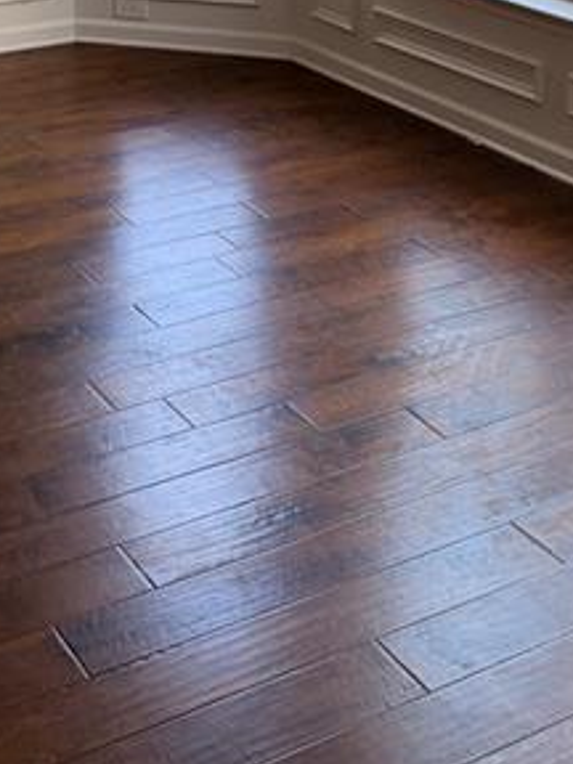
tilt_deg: -6.1
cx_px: 127
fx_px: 1413
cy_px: -186
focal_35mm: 64
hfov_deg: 22.7
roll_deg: -0.1
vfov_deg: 26.4
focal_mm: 6.76
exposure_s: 1/152
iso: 100
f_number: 1.78
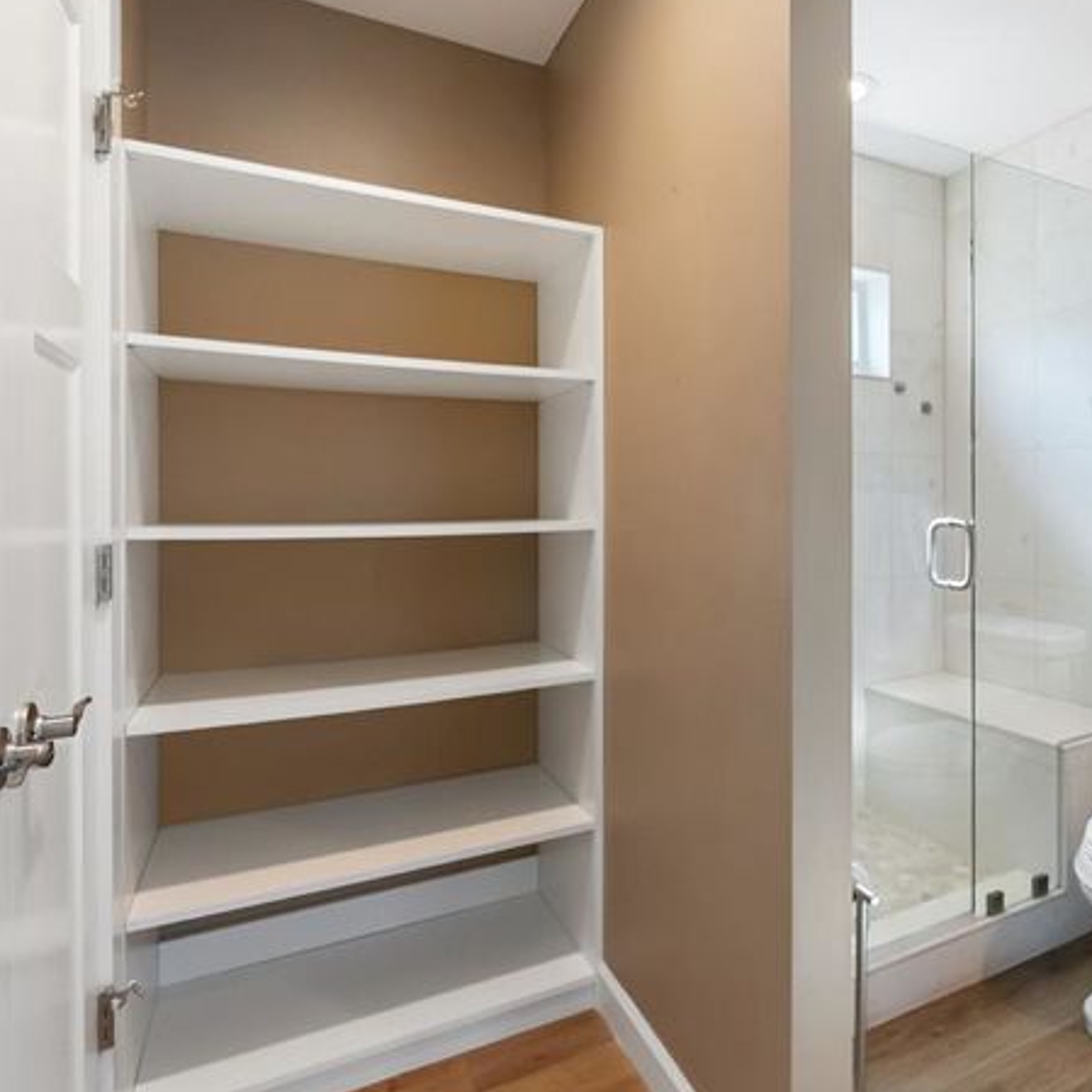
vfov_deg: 74.8
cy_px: 540
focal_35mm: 20
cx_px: 697
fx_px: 714
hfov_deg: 73.3
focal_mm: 10
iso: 1250
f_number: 4
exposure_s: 1/125
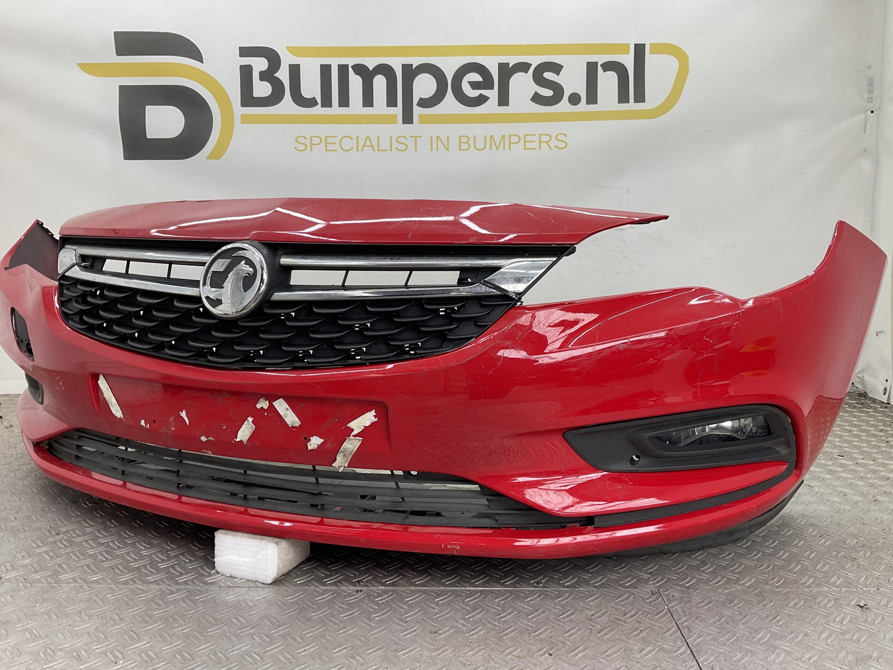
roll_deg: -0.9
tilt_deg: -10.2
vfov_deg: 48.2
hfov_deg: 61.7
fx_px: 748
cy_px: 335
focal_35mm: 29
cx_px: 446
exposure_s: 1/120
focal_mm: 3
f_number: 1.8
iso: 25
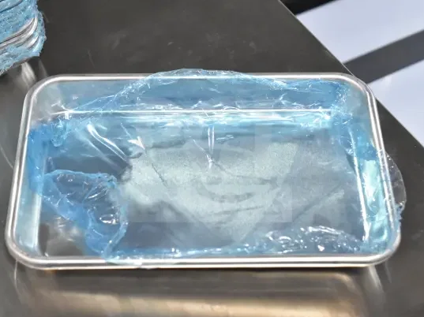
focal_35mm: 82
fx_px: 1004
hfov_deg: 23.9
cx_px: 203
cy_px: 160
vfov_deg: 18.0
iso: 6400
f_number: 9
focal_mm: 50
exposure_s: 1/320
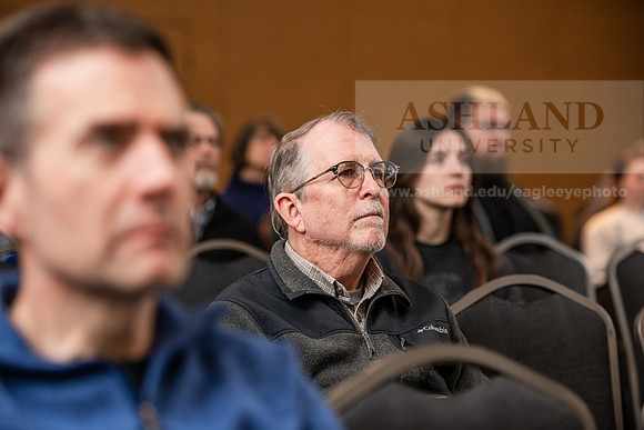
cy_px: 215
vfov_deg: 13.0
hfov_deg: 19.5
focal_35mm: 105
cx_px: 322
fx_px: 1879
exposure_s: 1/160
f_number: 3.2
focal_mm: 105
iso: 1000
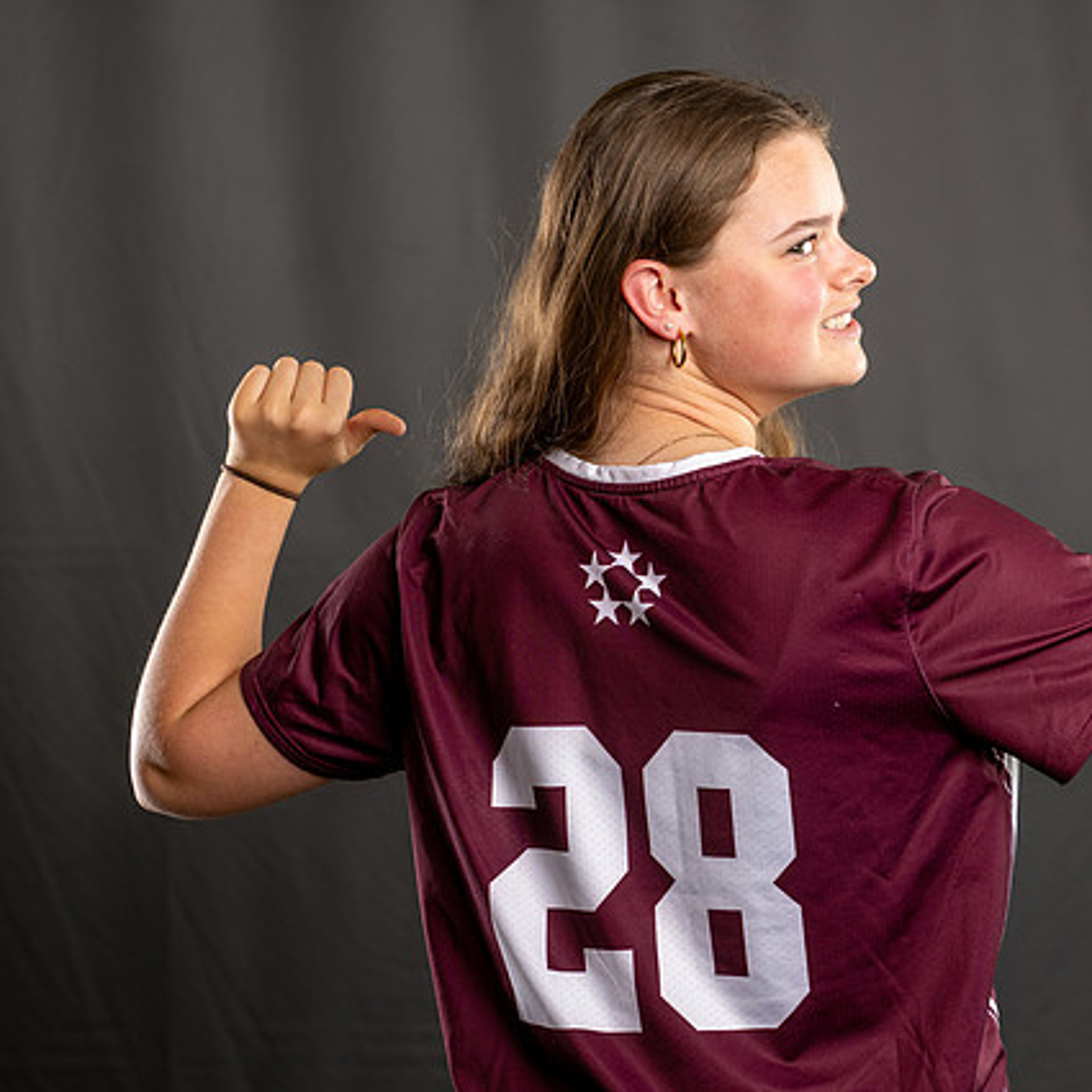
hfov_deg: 15.4
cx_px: 819
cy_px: 532
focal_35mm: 113
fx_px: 4033
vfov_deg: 15.4
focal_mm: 75
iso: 250
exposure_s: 1/200
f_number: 4
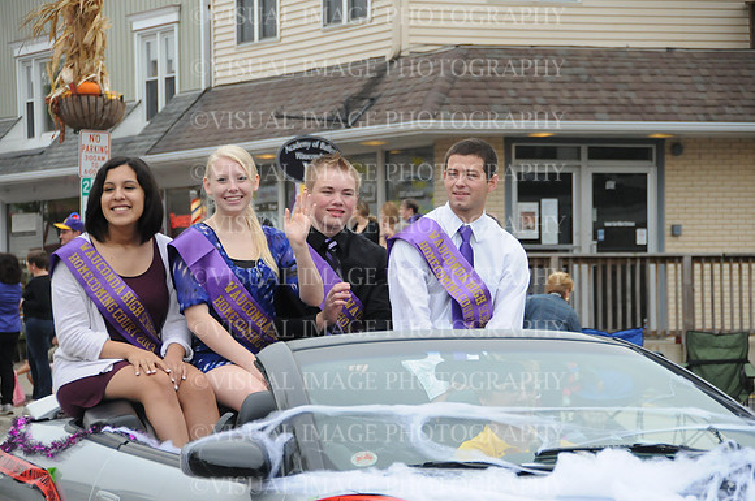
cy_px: 250
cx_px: 378
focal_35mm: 142
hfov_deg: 14.4
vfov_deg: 9.6
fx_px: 2984
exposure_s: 1/640
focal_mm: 95
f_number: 5.3
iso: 1250
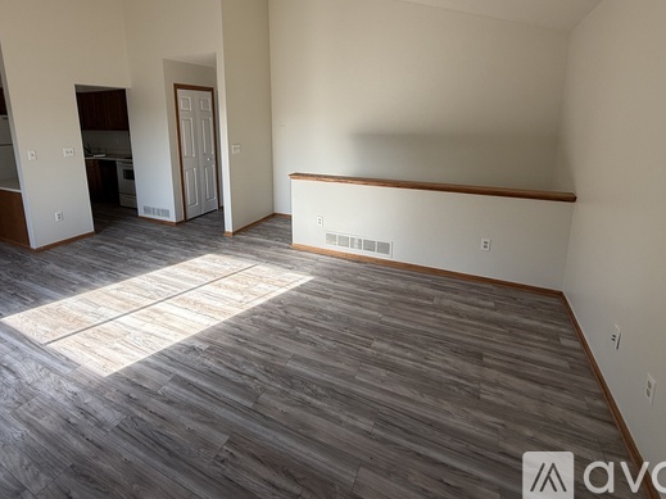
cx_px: 302
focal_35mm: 18
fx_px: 346
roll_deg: +0.6
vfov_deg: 70.2
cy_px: 182
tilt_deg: -10.0
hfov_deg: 87.5
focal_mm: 2.22
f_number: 2.2
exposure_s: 1/177
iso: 50
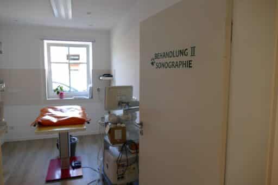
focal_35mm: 25
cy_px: 92
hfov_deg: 71.5
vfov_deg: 51.3
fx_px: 193
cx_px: 139
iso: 250
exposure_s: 1/60
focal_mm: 9.12
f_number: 2.8
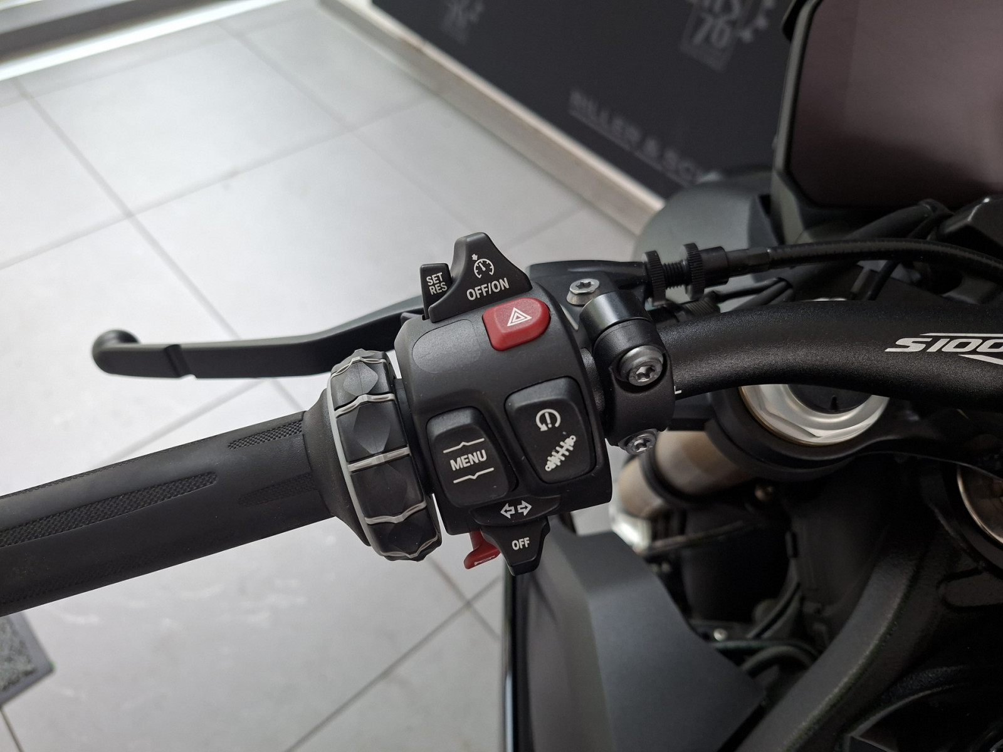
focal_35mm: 23
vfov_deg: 58.9
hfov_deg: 73.9
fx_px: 666
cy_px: 376
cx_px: 502
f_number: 1.8
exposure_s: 1/100
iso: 320
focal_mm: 5.54
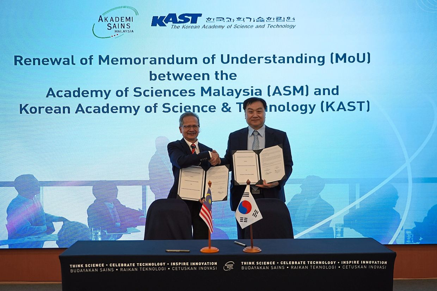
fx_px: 522
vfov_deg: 31.2
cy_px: 146
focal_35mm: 43
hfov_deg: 45.4
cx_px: 218
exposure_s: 1/160
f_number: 4.5
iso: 1000
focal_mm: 43
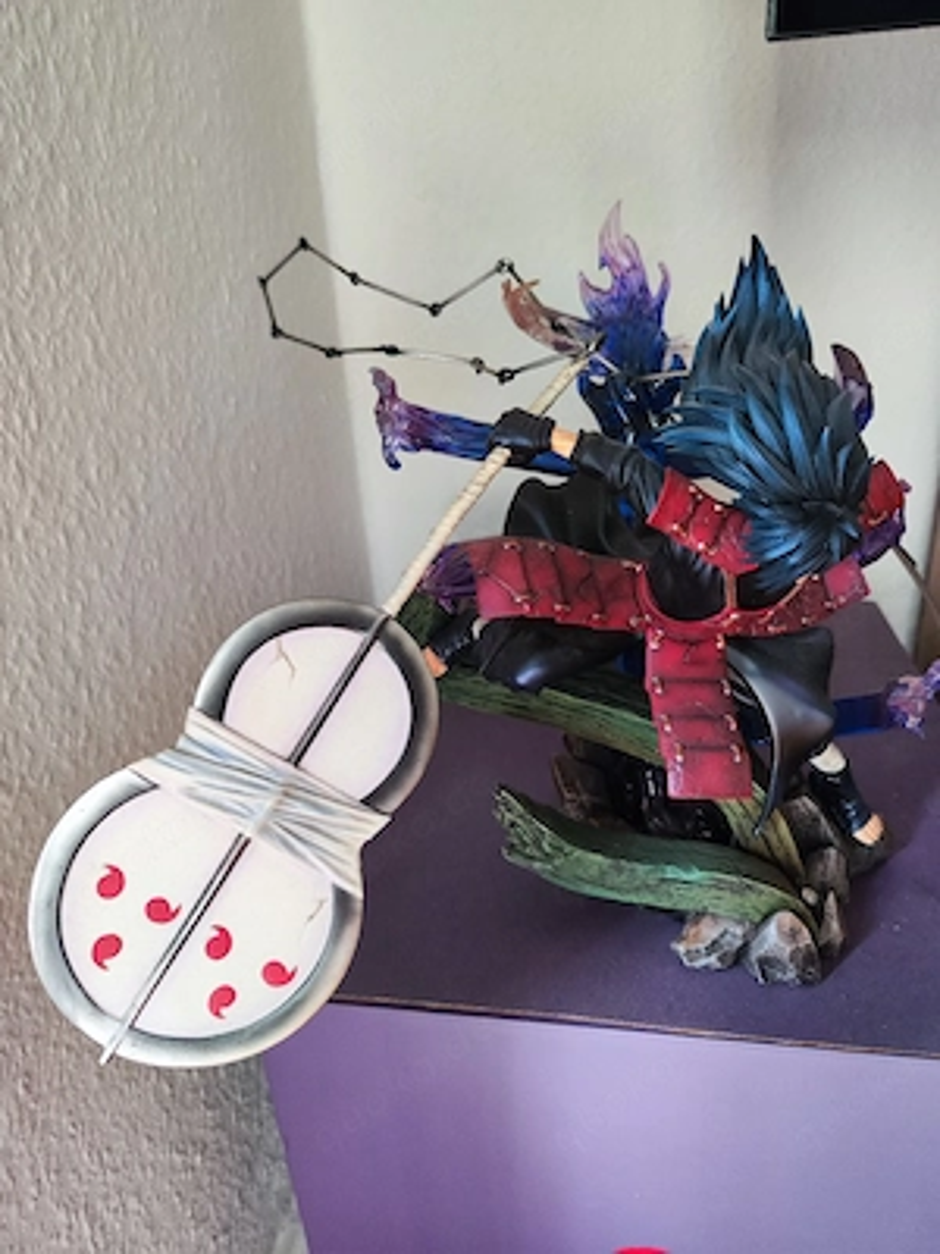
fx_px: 833
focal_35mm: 23
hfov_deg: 58.9
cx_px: 470
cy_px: 627
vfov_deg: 73.9
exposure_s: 1/53.2
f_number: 1.69
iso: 1057
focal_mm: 7.01
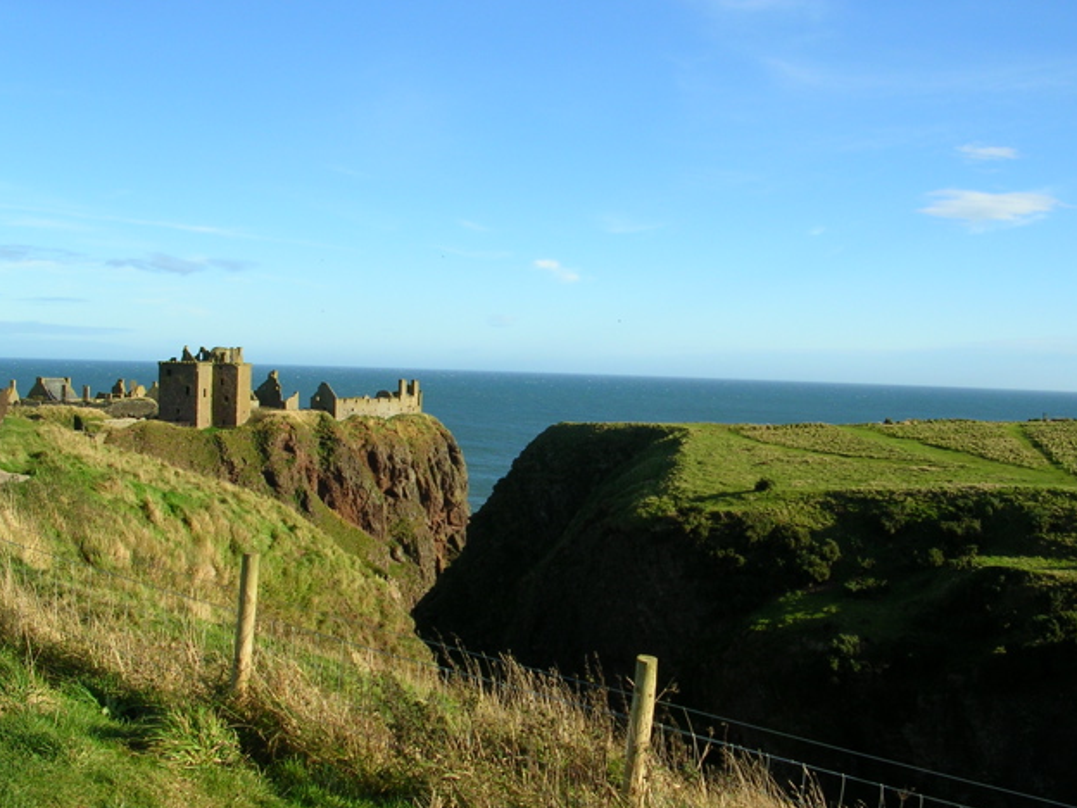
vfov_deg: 36.8
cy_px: 409
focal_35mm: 39
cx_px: 547
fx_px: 1213
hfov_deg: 47.9
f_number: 5.6
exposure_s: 1/217
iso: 50
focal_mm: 5.8
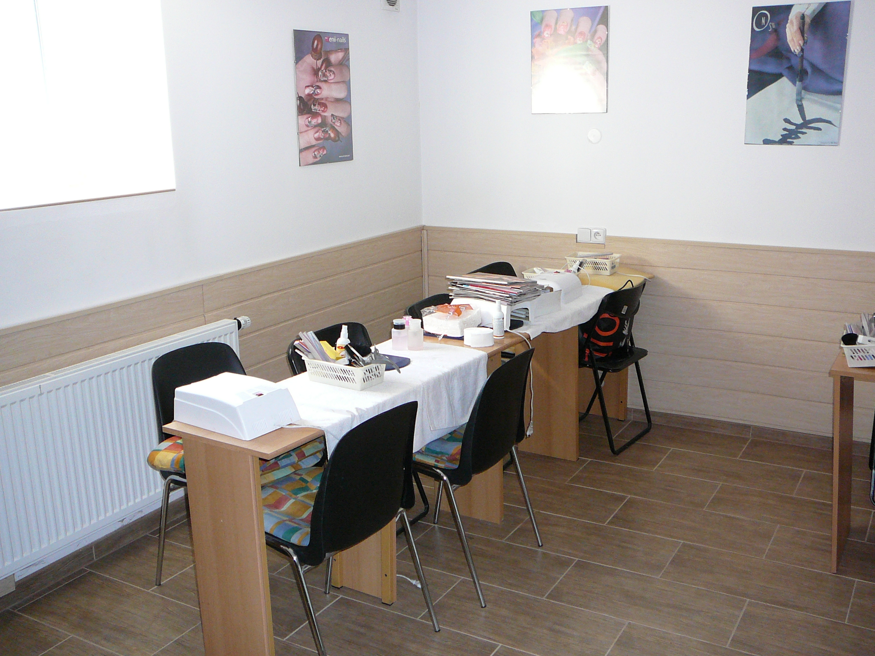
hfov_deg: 52.6
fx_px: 885
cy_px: 328
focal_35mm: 35
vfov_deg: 40.7
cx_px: 438
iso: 200
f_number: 2.8
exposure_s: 1/30
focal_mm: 5.2
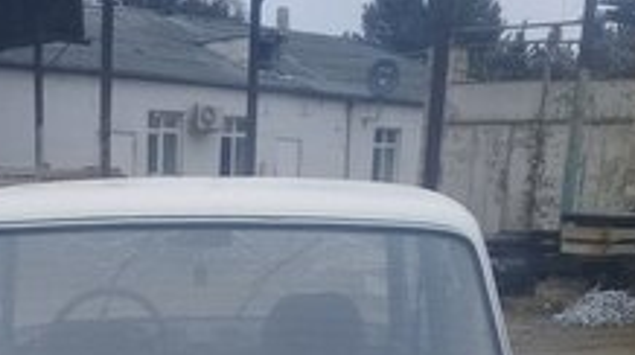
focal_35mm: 77
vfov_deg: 13.4
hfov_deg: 27.2
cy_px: 719
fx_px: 1295
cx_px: 169
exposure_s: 1/176
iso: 50
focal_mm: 3.3
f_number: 2.2
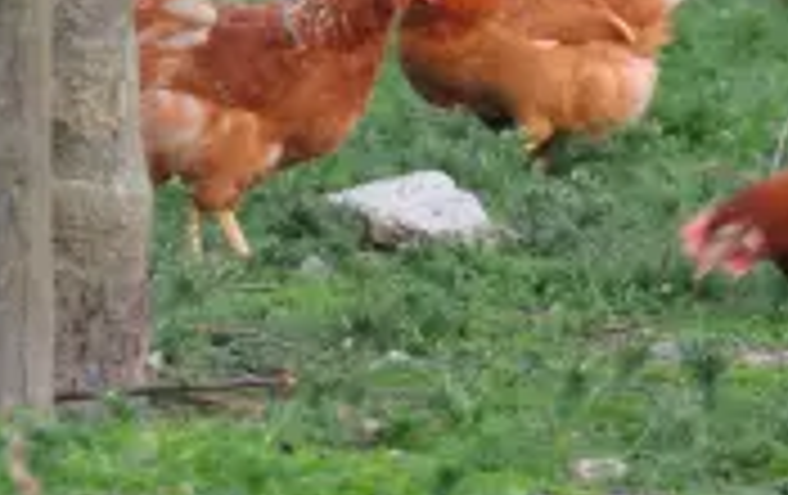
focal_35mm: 585
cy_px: -29
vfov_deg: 2.3
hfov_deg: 3.6
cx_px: 212
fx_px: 12583
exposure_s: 1/60
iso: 640
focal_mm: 112
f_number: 5.3
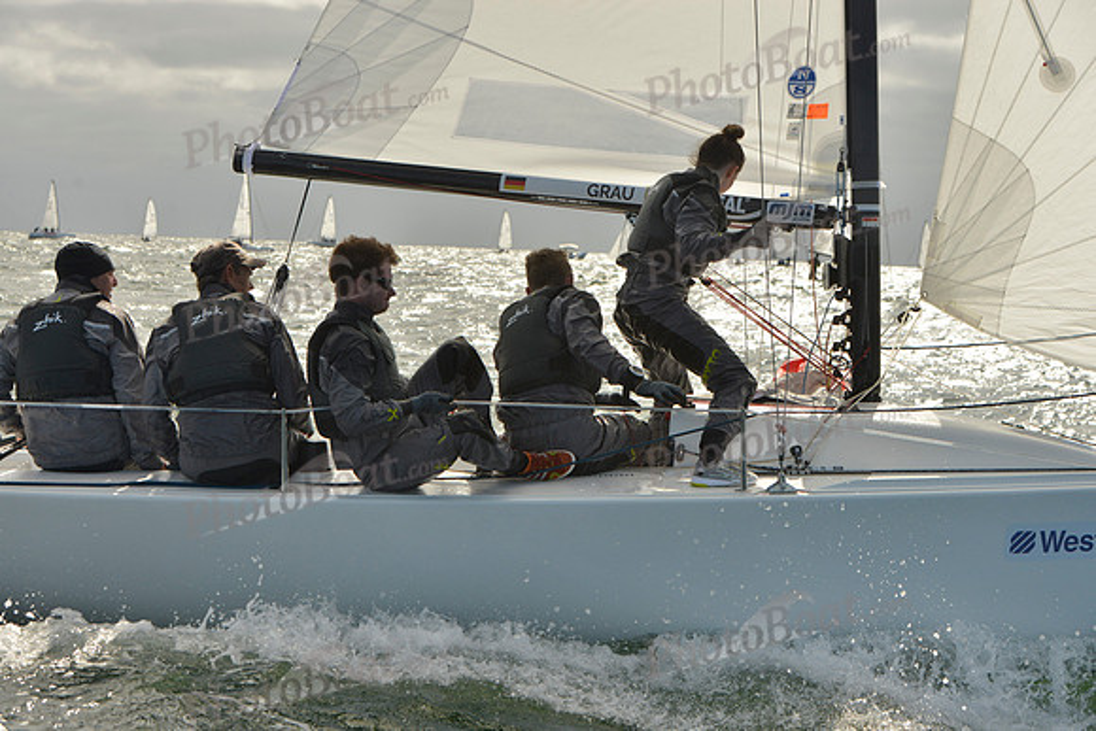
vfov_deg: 19.5
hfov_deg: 28.8
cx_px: 548
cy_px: 366
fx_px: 2132
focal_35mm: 70
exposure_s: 1/2000
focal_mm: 70
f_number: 8
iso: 400
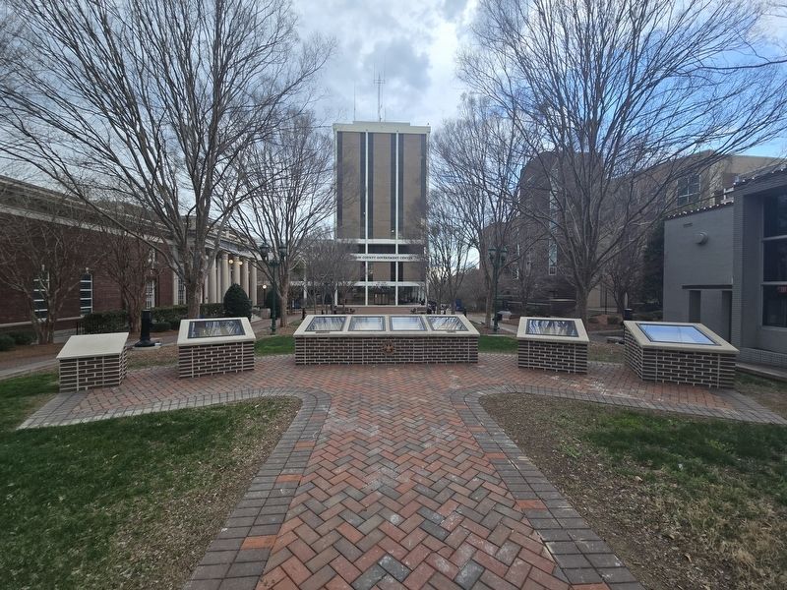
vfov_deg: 89.9
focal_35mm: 13
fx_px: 296
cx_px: 394
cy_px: 295
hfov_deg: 106.2
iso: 50
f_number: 2.2
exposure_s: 1/186
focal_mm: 2.2
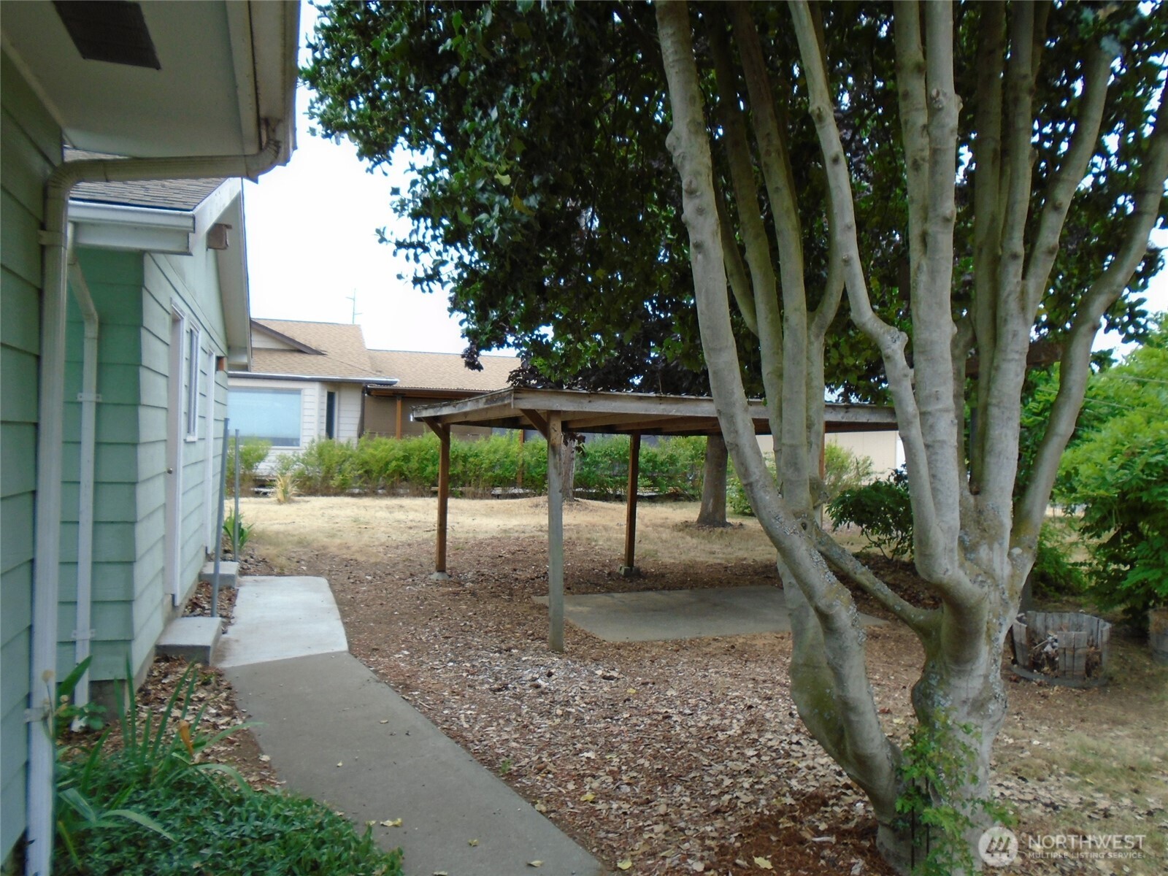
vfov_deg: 53.1
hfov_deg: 67.3
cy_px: 438
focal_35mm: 26
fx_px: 877
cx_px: 584
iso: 100
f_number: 3.2
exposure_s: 1/160
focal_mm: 4.6
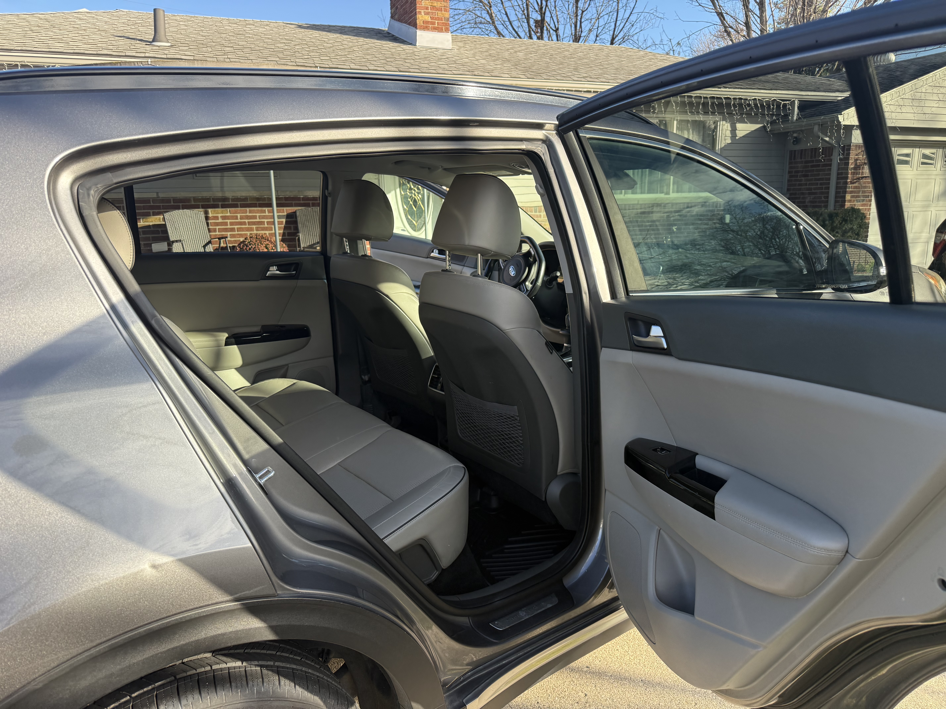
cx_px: 473
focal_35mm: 24
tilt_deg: -11.8
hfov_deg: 71.6
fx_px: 656
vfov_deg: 56.8
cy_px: 354
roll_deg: +1.6
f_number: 1.78
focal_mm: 6.76
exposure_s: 1/1032
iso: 100
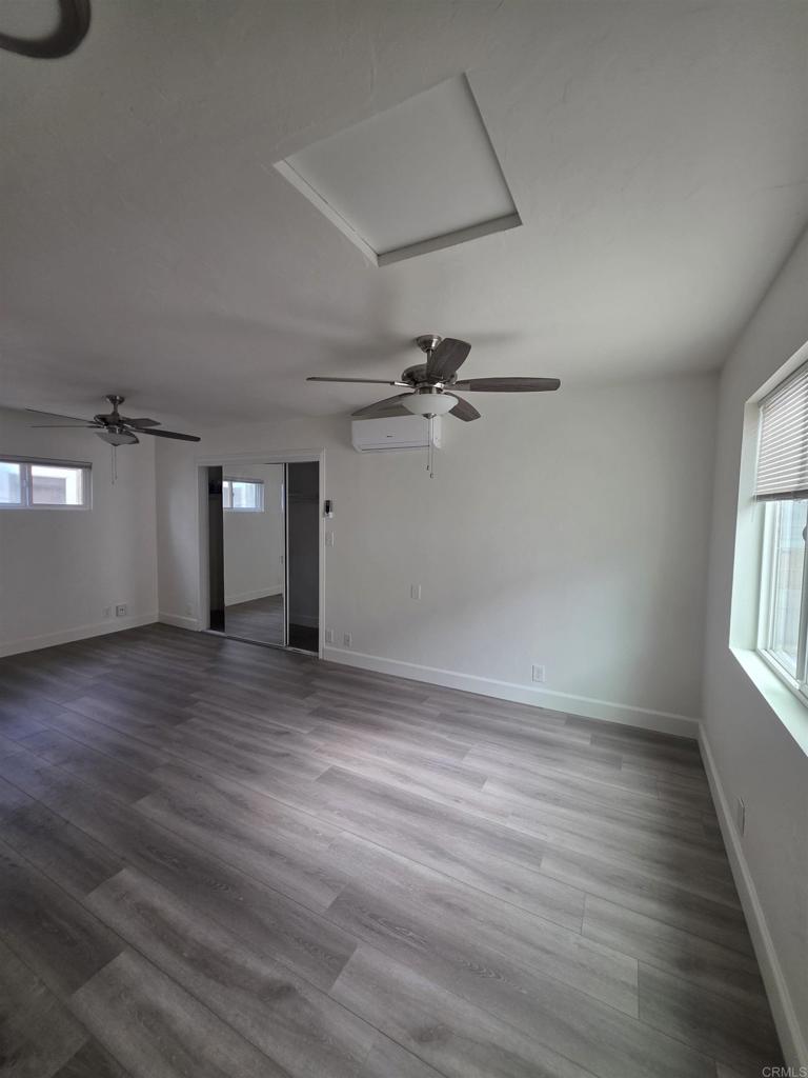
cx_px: 404
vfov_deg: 106.2
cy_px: 539
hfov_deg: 89.9
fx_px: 405
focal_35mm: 13
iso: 125
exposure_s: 1/120
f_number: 1.9
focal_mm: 2.2
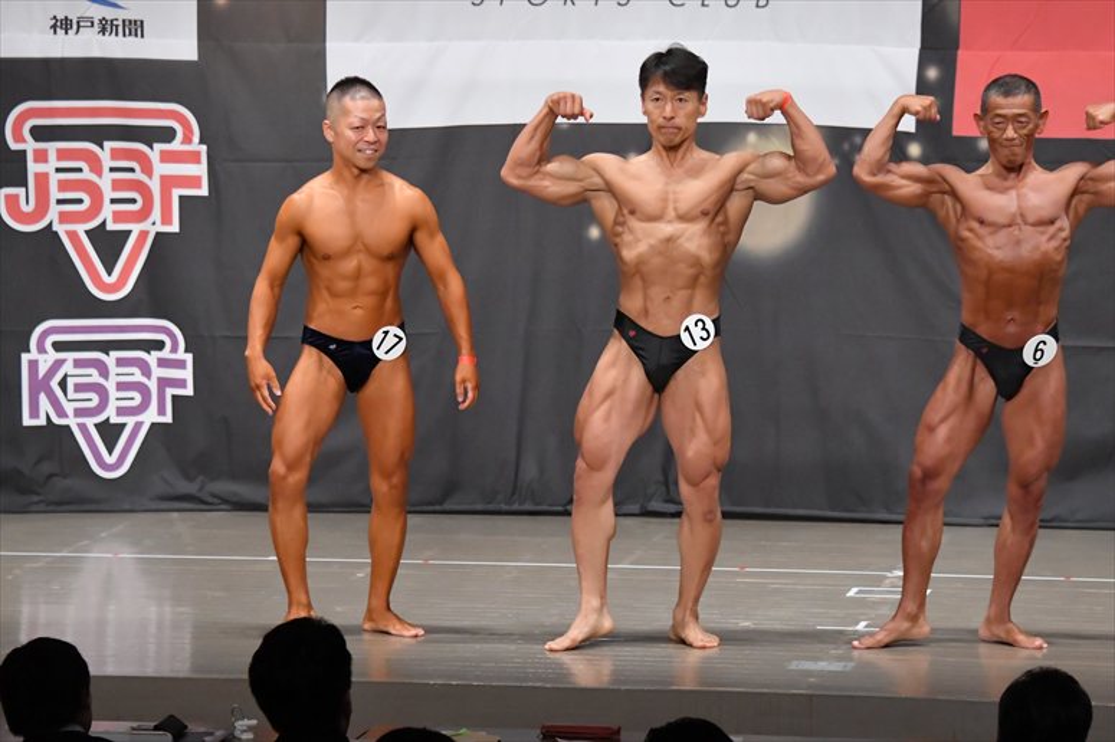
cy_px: 371
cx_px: 558
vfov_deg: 7.3
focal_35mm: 187
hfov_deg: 11.0
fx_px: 5789
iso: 6400
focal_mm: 125
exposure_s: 1/400
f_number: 5.6
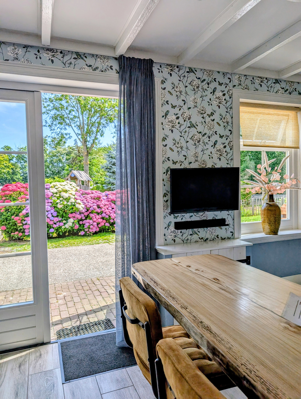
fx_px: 278
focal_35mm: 24
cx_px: 150
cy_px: 200
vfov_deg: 71.5
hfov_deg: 56.9
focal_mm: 6.9
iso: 17
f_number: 1.68
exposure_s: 1/501
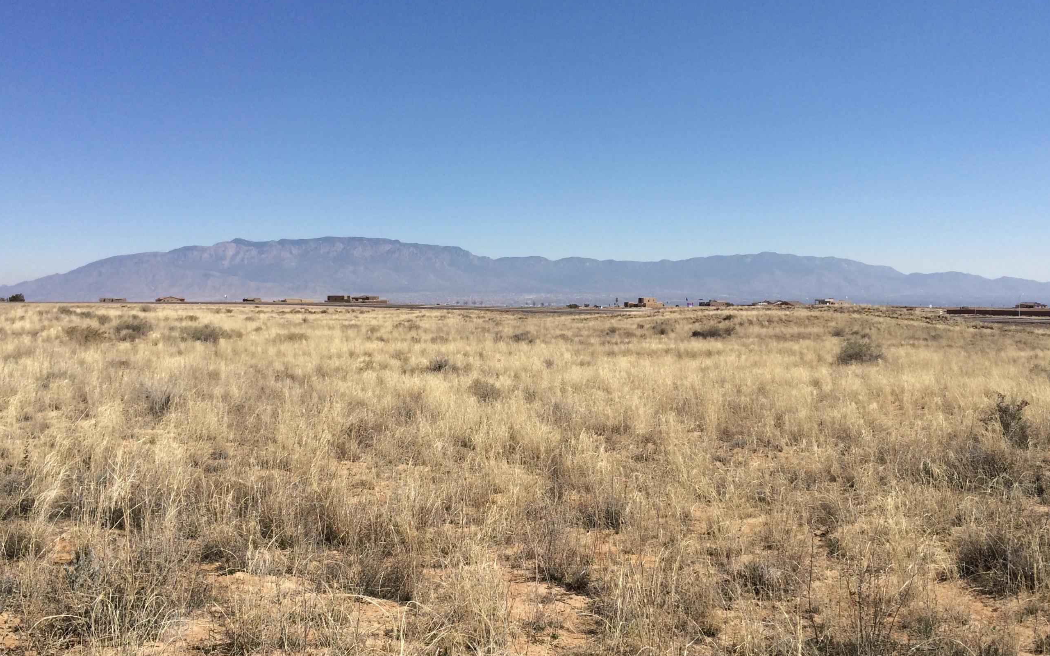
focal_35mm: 36
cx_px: 561
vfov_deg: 35.3
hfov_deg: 54.0
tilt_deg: -1.8
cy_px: 313
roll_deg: +0.6
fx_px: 1030
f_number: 2.2
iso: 32
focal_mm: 4.15
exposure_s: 1/3425
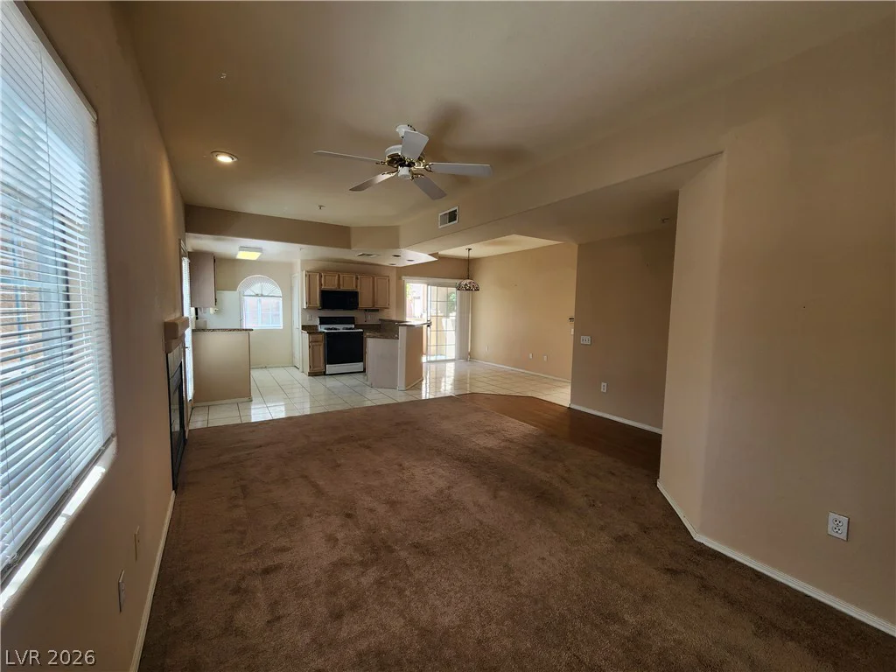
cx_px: 448
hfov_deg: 106.2
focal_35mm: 13
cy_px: 336
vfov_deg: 89.9
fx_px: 336
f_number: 2.2
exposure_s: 1/120
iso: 64
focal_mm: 2.2
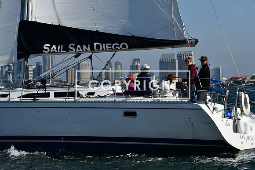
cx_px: 128
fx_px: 1041
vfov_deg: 9.3
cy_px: 85
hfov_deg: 14.0
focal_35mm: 147
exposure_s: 1/640
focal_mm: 98
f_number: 9
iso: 100
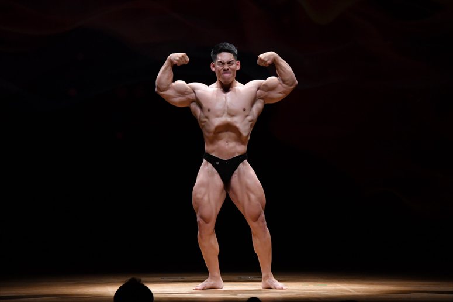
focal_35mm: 225
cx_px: 226
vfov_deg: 6.1
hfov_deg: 9.2
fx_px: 2830
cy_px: 151
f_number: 5.6
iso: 3200
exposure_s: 1/400
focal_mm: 150
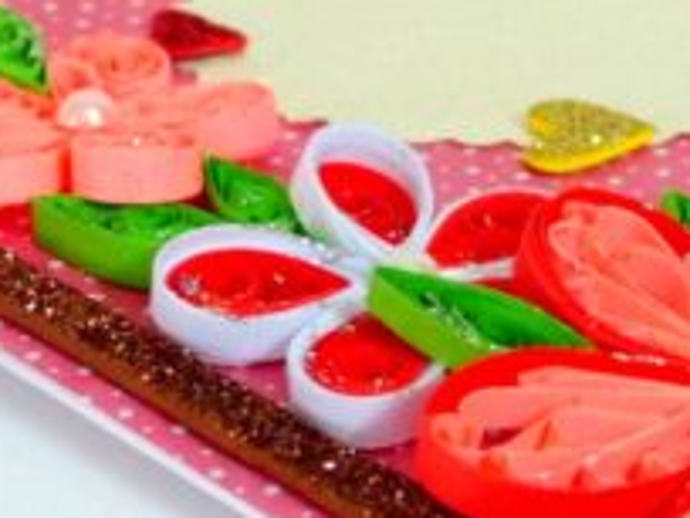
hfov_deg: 10.2
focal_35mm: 194
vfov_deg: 7.6
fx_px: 3867
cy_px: -64
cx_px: 585
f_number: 2.8
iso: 400
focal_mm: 11.9
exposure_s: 1/20
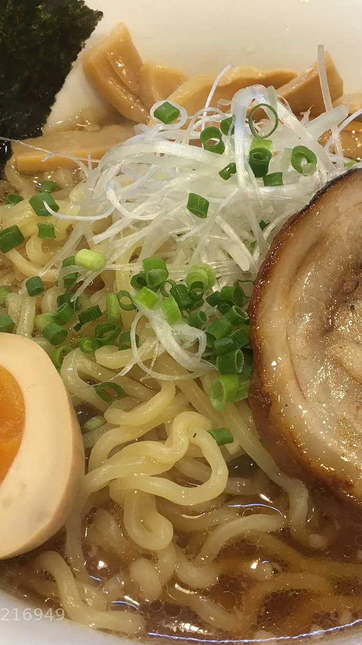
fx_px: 734
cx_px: 216
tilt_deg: -51.8
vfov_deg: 47.4
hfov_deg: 27.6
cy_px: 329
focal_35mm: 43
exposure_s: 1/30
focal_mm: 4.15
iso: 80
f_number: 2.2
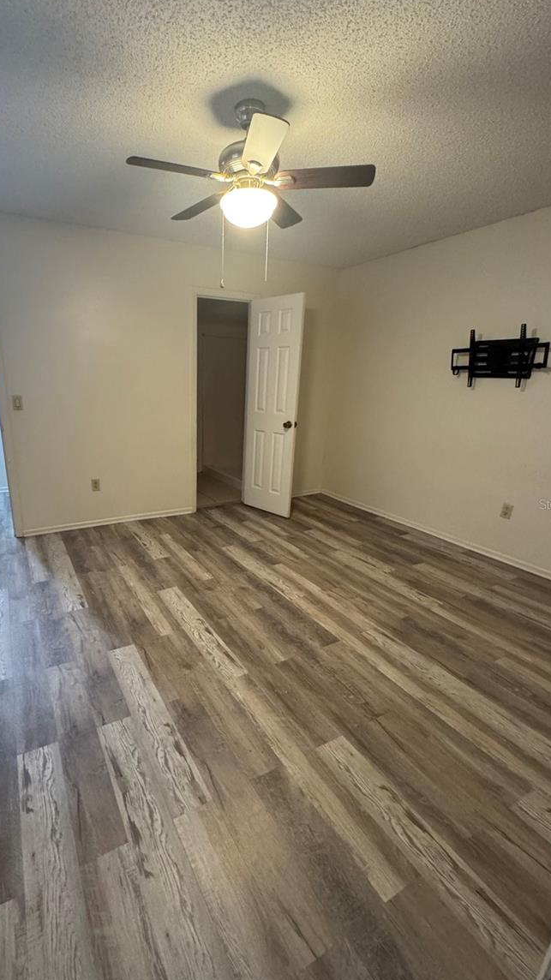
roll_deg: -1.2
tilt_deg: -17.4
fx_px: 416
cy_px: 504
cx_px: 214
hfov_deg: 66.3
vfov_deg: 99.4
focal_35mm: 16
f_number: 2.2
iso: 800
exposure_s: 1/60
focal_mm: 2.22
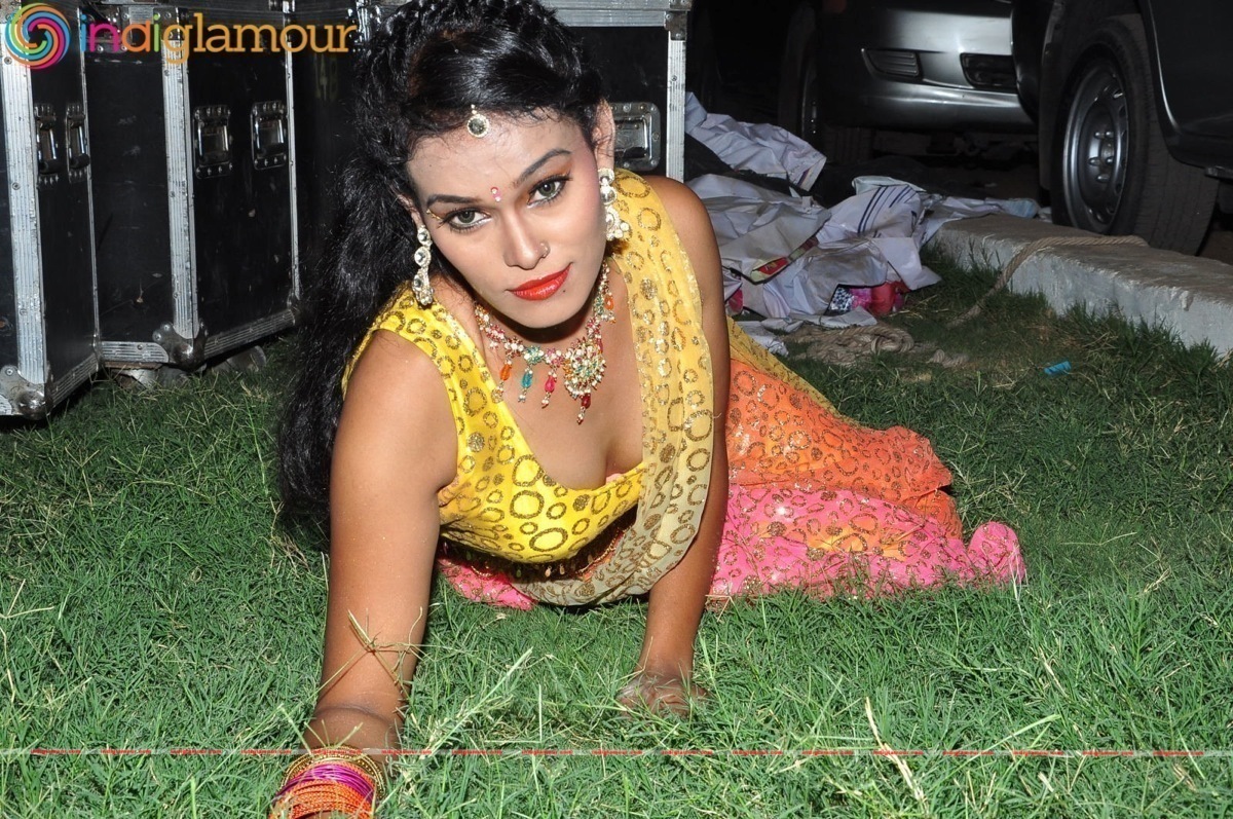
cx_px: 616
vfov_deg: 22.6
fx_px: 2052
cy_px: 410
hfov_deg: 33.4
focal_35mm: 60
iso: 400
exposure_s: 1/125
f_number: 13
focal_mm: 40
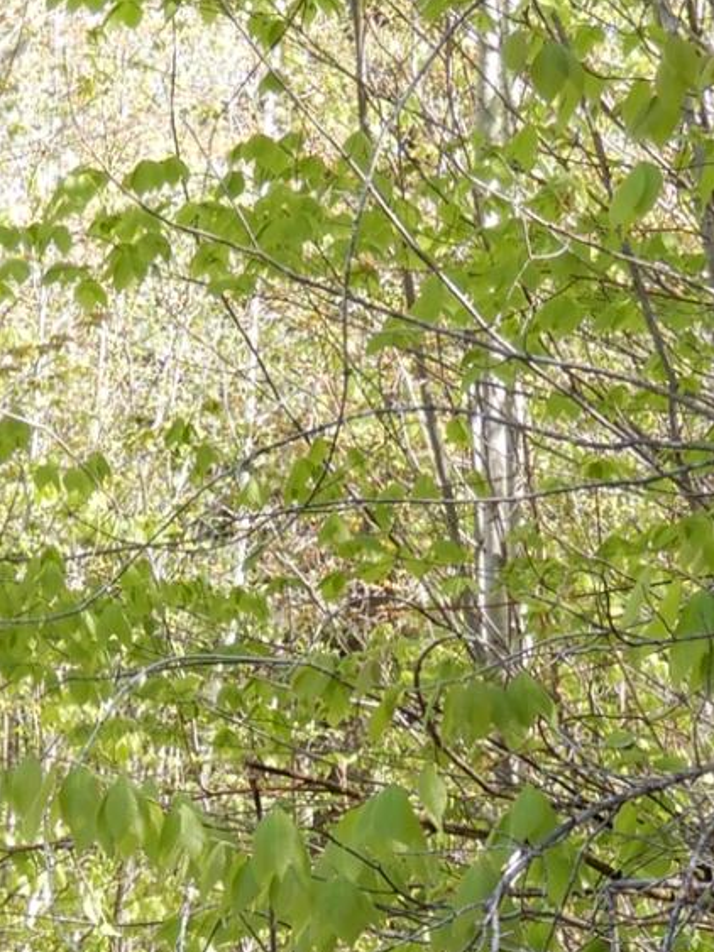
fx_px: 6355
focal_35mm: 231
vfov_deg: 8.4
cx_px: 37
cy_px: 1356
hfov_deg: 6.4
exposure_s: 1/60
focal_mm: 11.6
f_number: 4.5
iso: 80
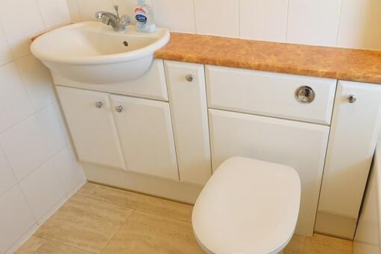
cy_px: 133
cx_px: 245
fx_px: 328
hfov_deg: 59.3
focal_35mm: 31
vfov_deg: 42.3
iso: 125
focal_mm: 8.8
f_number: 5
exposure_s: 1/8
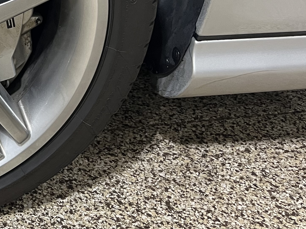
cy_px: 19
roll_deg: -0.2
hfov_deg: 23.8
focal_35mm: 72
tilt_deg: -27.4
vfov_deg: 20.0
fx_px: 636
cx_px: -93
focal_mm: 5.1
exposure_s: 1/60
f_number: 1.6
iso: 250
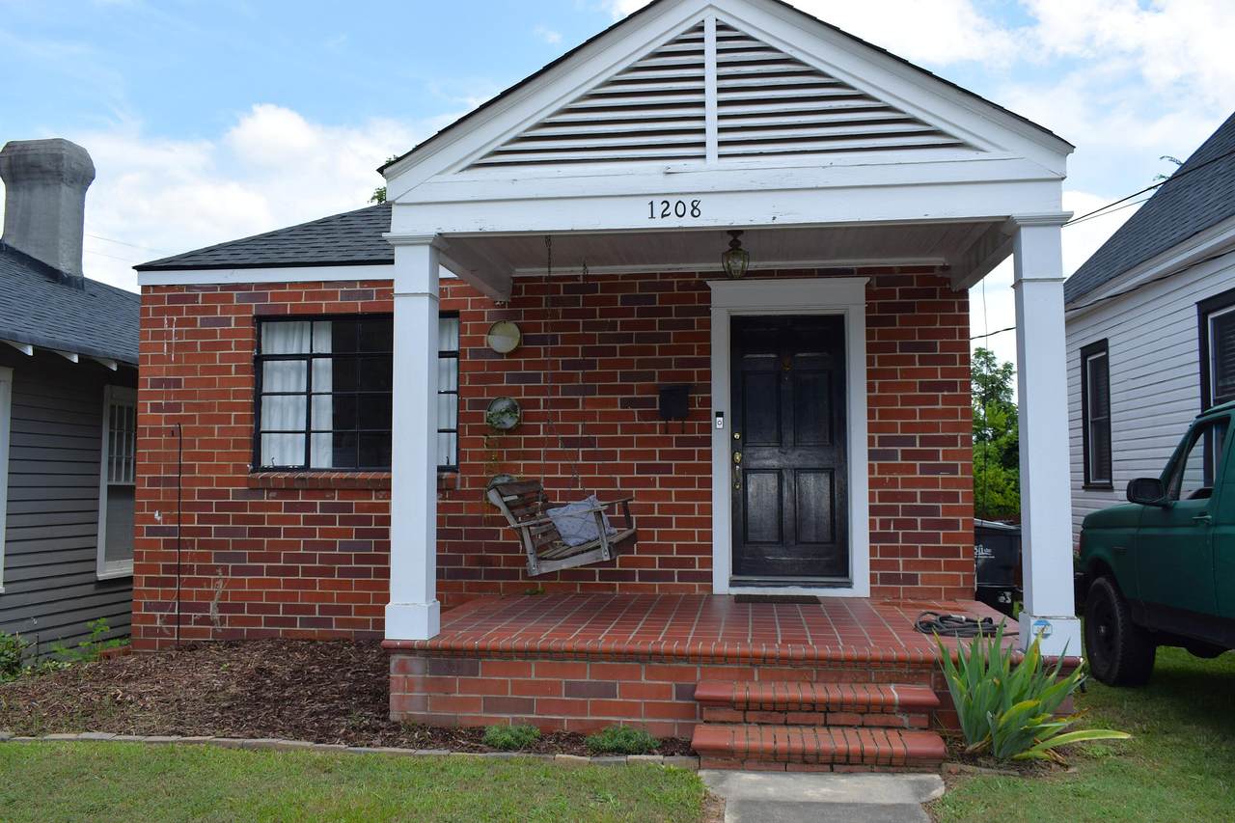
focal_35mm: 30
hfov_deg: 61.9
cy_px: 412
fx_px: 1029
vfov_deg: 43.6
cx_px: 618
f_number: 7.1
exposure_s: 1/200
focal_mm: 20
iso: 100
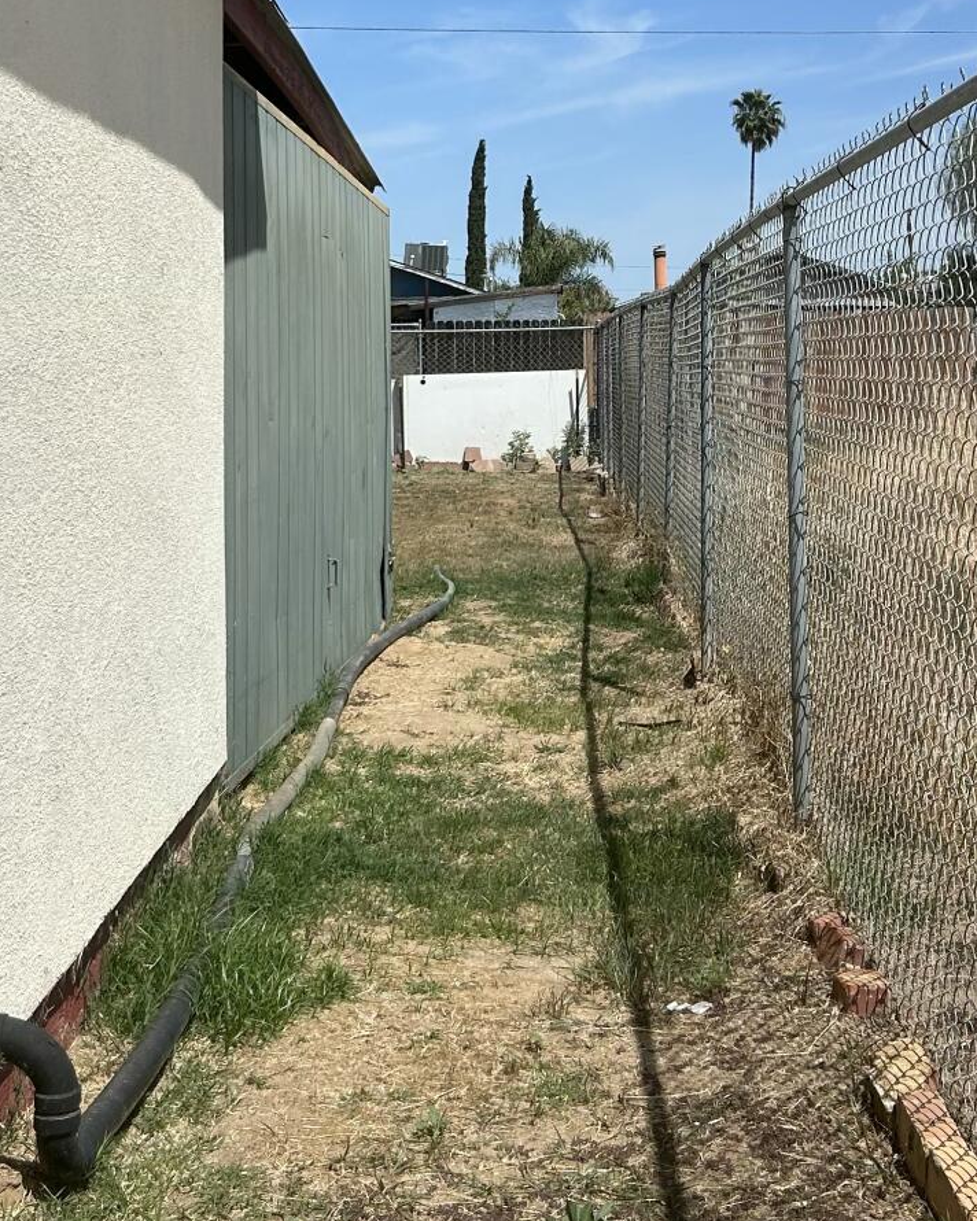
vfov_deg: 32.2
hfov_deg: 26.6
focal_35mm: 57
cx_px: 626
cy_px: 262
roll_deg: +1.1
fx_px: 2060
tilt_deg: +2.3
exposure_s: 1/5076
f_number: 1.5
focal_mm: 5.7
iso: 50
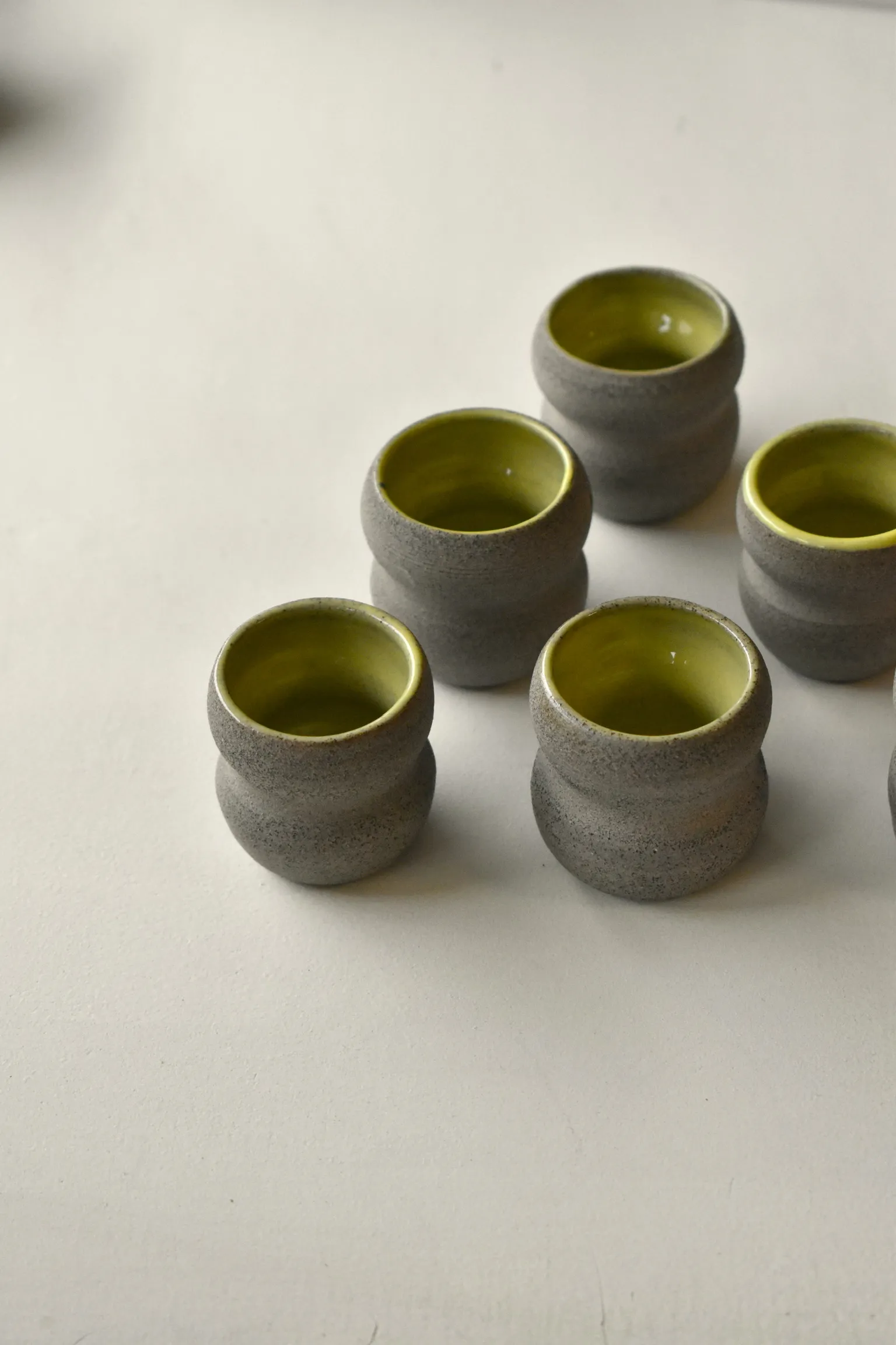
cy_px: 672
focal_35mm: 82
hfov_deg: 16.6
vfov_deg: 24.6
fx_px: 3080
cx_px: 448
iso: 3200
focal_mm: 55
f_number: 5.6
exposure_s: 1/320
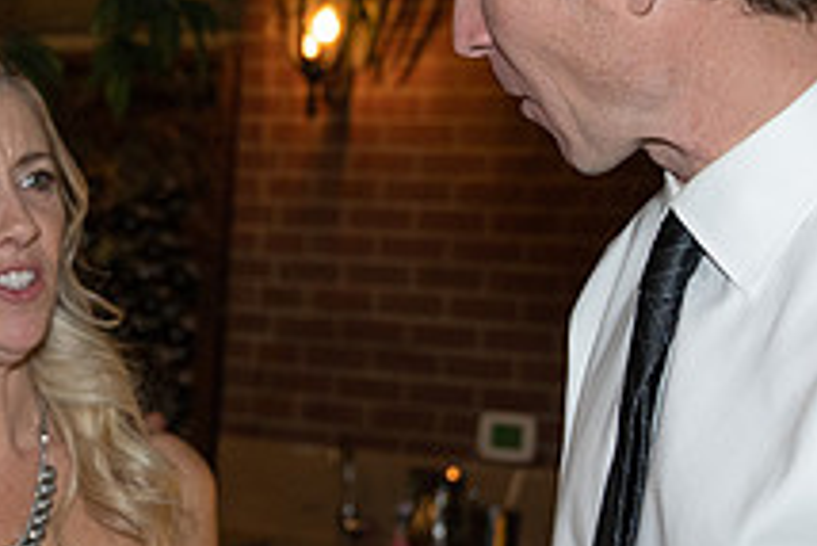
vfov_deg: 16.3
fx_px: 1908
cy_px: 296
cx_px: 279
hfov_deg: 24.1
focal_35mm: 84
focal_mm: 31
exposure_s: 1/125
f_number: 3.5
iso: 1600
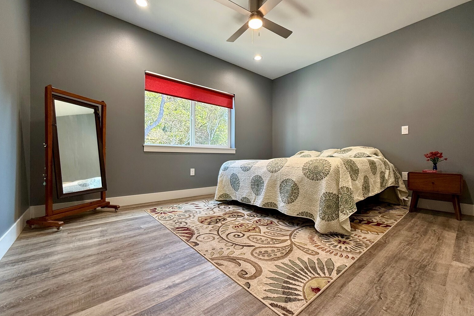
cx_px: 243
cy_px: 158
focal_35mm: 15
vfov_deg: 77.3
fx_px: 197
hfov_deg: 100.4
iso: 200
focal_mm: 2.22
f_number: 2.2
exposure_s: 1/120
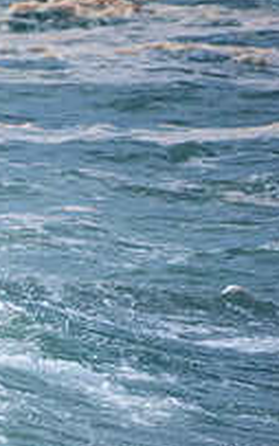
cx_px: -338
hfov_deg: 0.6
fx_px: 26539
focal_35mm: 2183
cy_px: 394
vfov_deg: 1.0
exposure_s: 1/1250
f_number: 5.6
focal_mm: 500
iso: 200
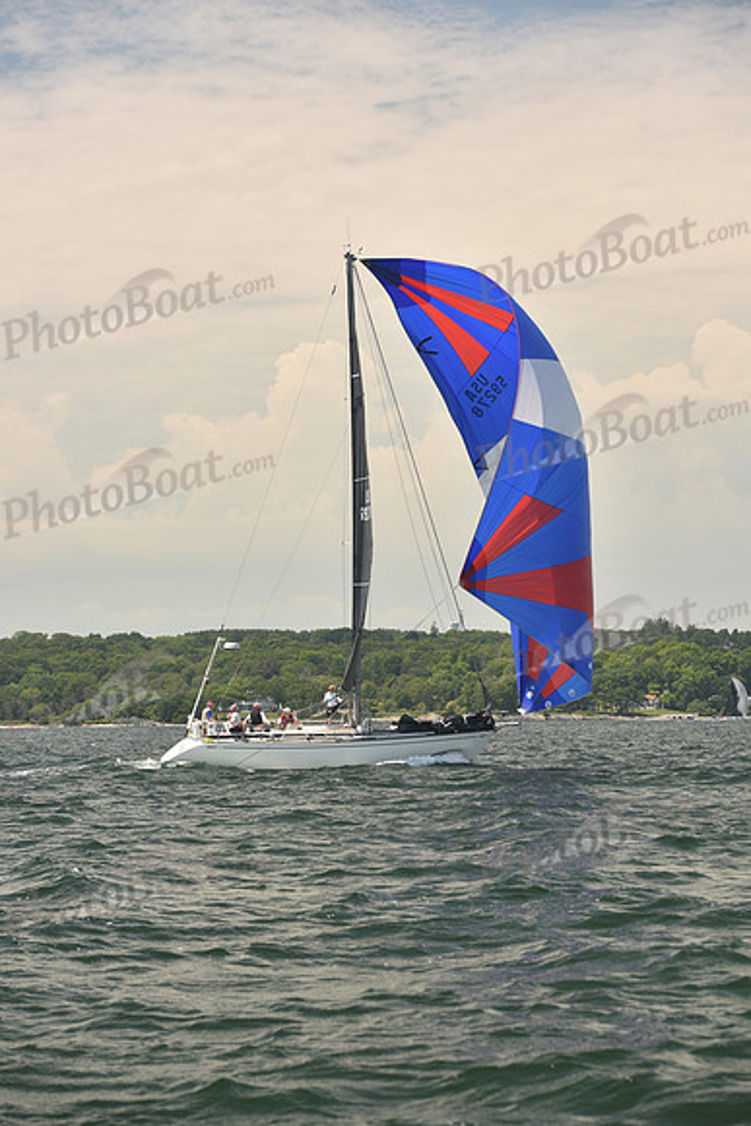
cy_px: 563
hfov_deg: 17.5
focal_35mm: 78
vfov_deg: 26.0
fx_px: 2439
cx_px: 376
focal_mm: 78
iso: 250
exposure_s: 1/640
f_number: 5.6
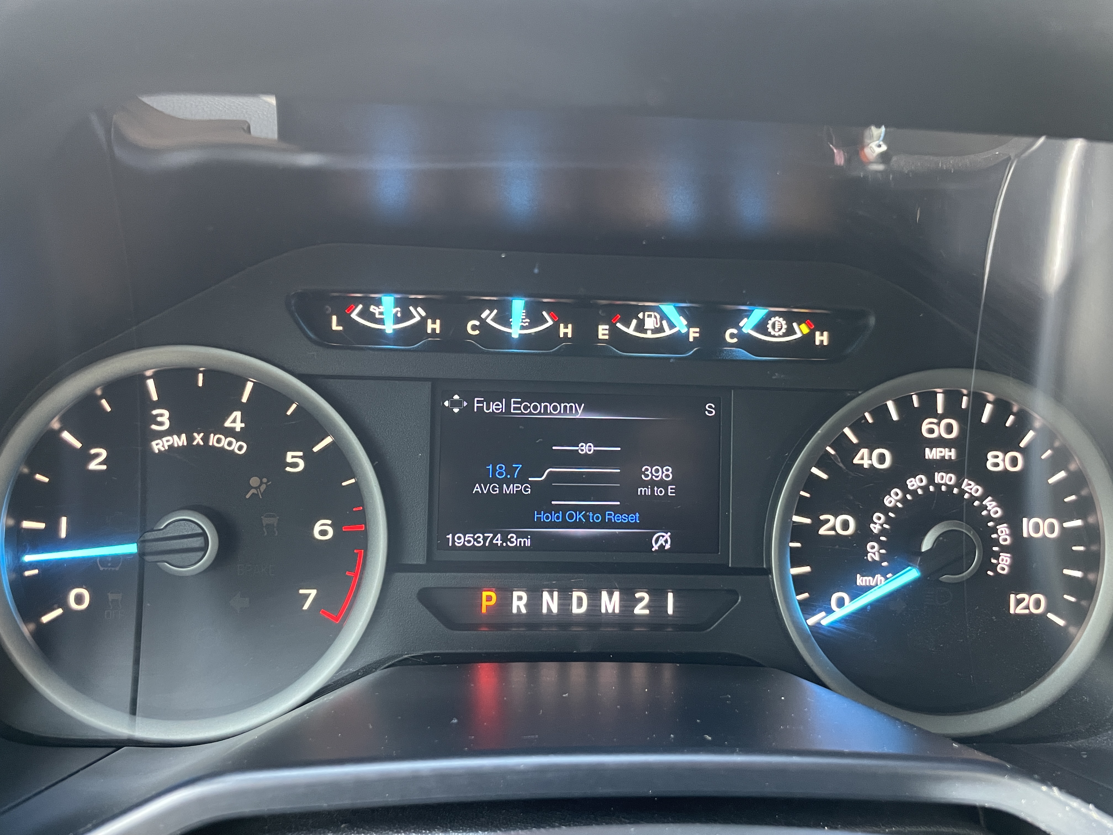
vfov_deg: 53.1
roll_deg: -3.1
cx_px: 556
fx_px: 836
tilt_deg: -22.4
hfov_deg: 67.3
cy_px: 418
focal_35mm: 26
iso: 400
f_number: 1.6
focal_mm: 4.2
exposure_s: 1/60
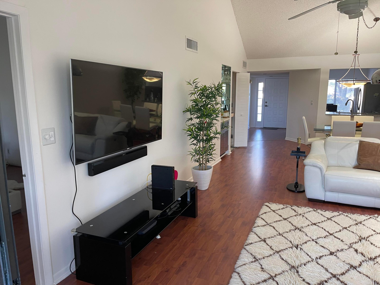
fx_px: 285
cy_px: 142
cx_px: 190
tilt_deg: -10.5
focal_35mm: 26
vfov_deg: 53.1
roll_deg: -0.1
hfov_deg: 67.3
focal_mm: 5.1
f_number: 1.6
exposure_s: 1/60
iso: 125
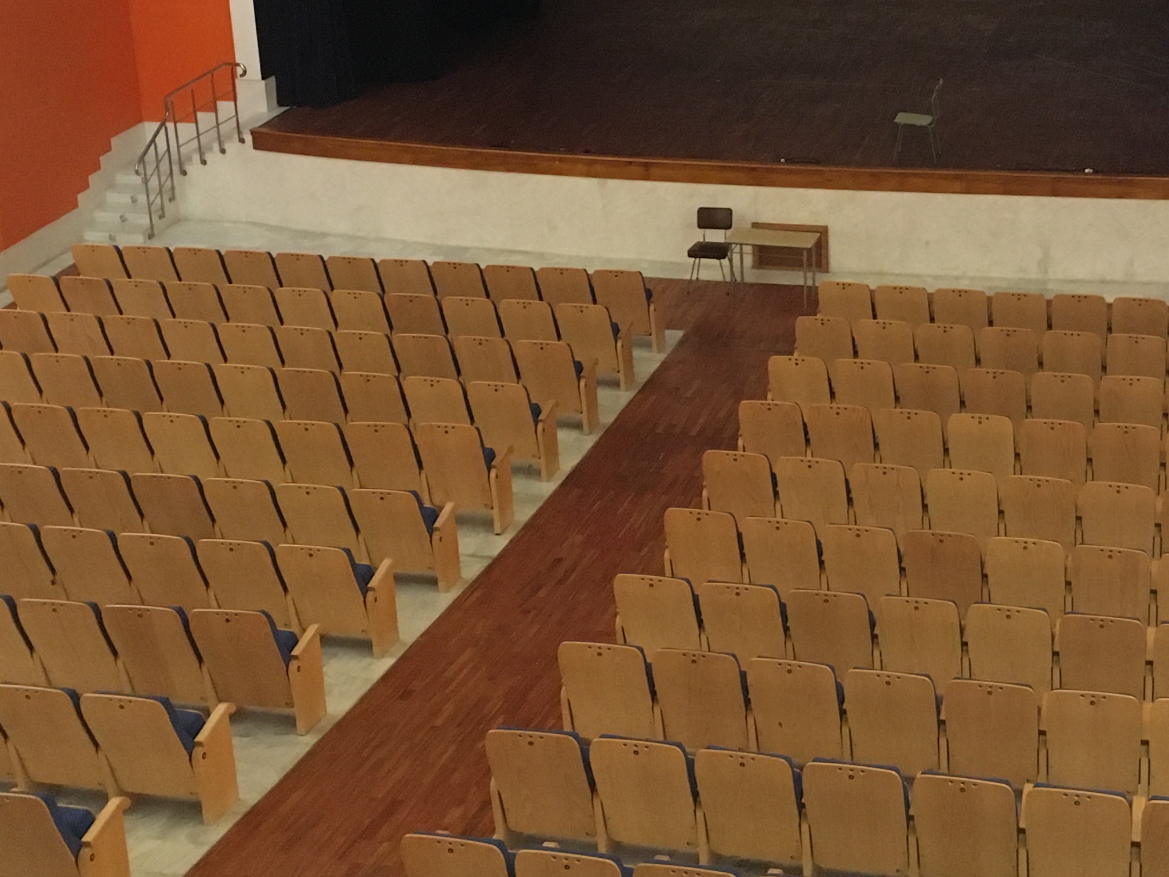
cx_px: 804
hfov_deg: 32.9
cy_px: 154
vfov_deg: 24.8
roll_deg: +1.6
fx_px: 1959
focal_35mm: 58
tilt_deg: -17.9
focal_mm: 4.15
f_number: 2.2
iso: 320
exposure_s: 1/17
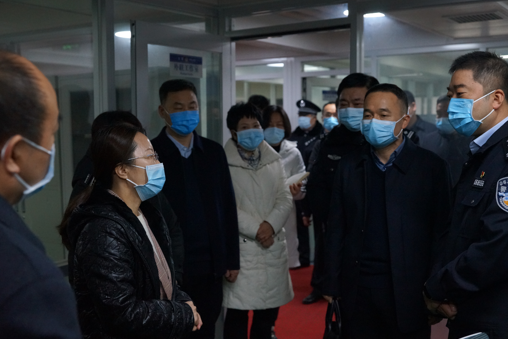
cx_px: 254
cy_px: 168
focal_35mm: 42
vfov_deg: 31.9
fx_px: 593
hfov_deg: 46.4
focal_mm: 40
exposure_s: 1/200
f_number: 4
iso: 4000
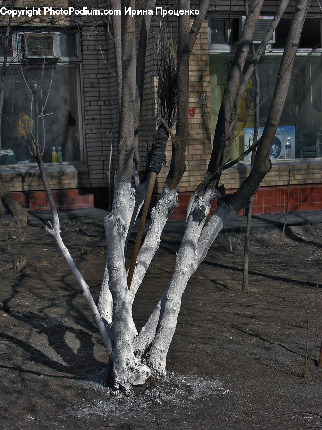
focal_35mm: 71
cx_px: 161
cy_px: 215
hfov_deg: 20.7
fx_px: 881
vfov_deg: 27.4
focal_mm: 18
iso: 50
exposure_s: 1/190
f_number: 6.6
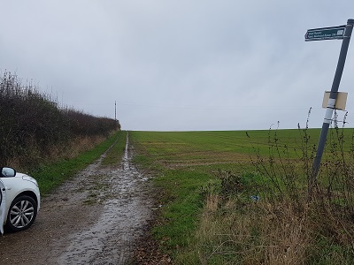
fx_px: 266
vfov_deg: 53.1
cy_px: 132
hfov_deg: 67.3
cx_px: 177
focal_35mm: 26
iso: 50
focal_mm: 4.2
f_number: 1.7
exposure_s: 1/692
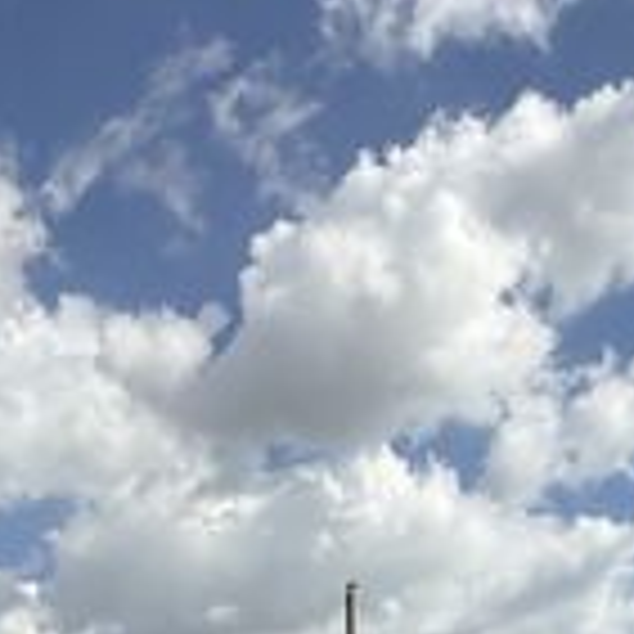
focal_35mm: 56
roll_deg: +1.3
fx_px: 1160
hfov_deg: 30.5
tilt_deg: -0.5
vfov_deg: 24.4
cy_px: 931
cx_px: 274
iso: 50
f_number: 2.2
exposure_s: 1/2165
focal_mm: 2.22
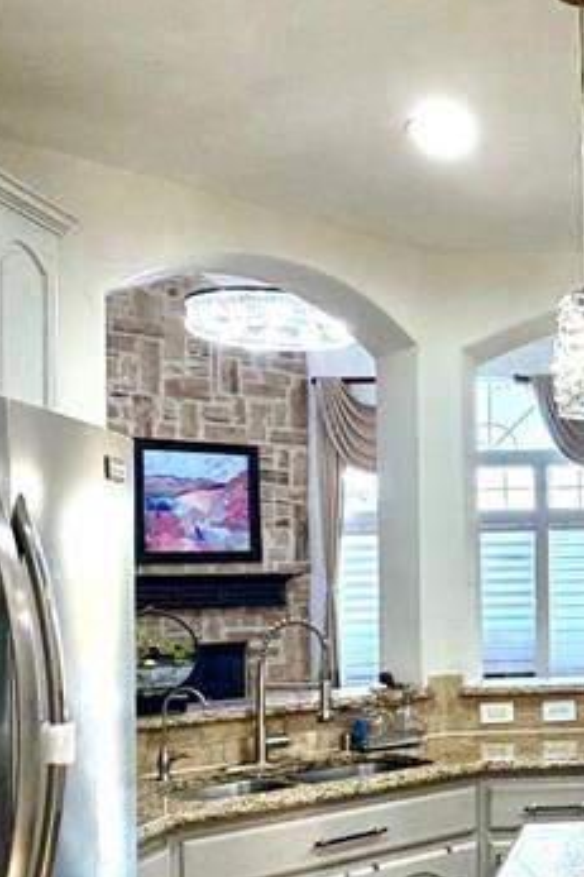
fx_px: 1047
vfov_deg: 45.0
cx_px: 751
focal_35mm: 43
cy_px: 559
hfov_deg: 26.6
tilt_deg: +1.2
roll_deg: +2.2
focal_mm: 2.22
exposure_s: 1/60
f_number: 2.2
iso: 160
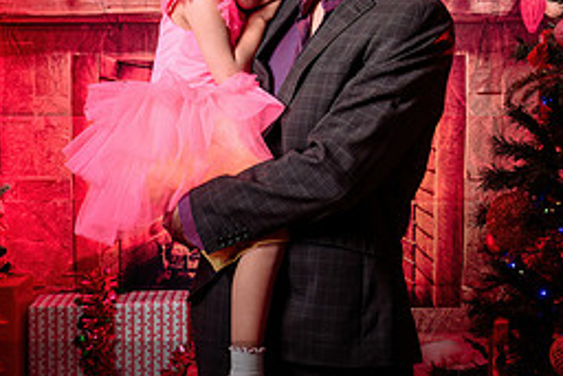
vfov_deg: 15.2
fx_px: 1408
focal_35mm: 90
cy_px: 98
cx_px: 268
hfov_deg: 22.6
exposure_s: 1/160
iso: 500
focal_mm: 38
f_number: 4
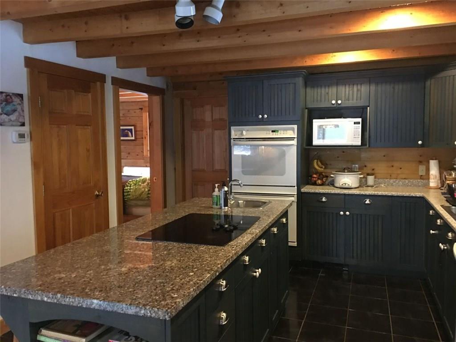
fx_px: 382
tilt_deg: -4.1
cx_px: 228
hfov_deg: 61.7
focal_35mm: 29
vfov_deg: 48.2
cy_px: 171
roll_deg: -0.7
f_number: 2.2
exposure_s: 1/4
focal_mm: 4.15
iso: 80
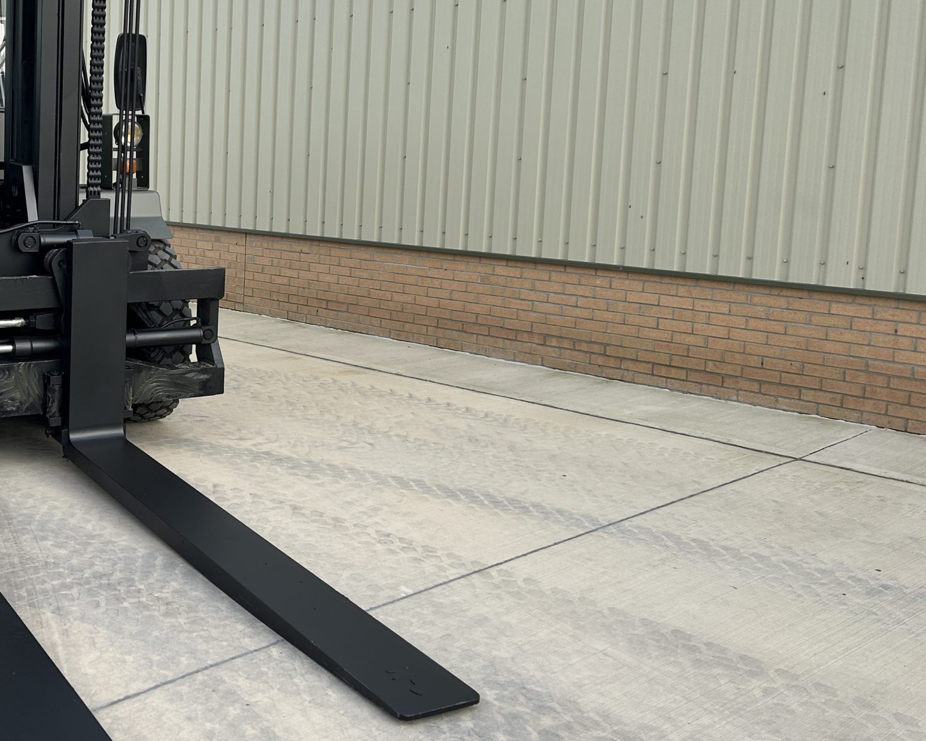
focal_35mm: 42
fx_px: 1151
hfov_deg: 41.6
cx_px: 163
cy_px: 261
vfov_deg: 35.4
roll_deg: -1.6
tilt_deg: -6.0
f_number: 1.5
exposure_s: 1/1196
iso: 50
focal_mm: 5.7
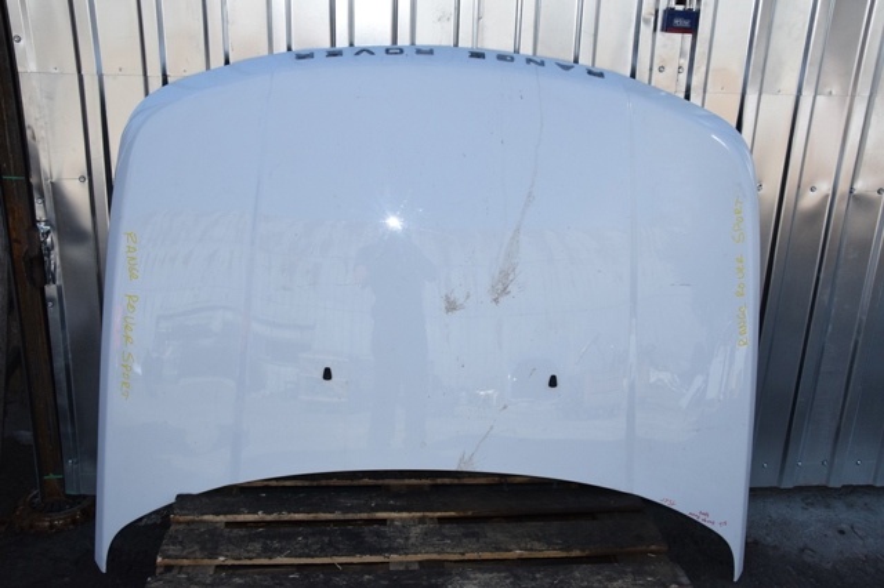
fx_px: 884
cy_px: 294
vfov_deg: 36.8
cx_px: 442
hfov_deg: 53.2
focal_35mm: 36
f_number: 20
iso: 800
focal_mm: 24
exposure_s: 1/200
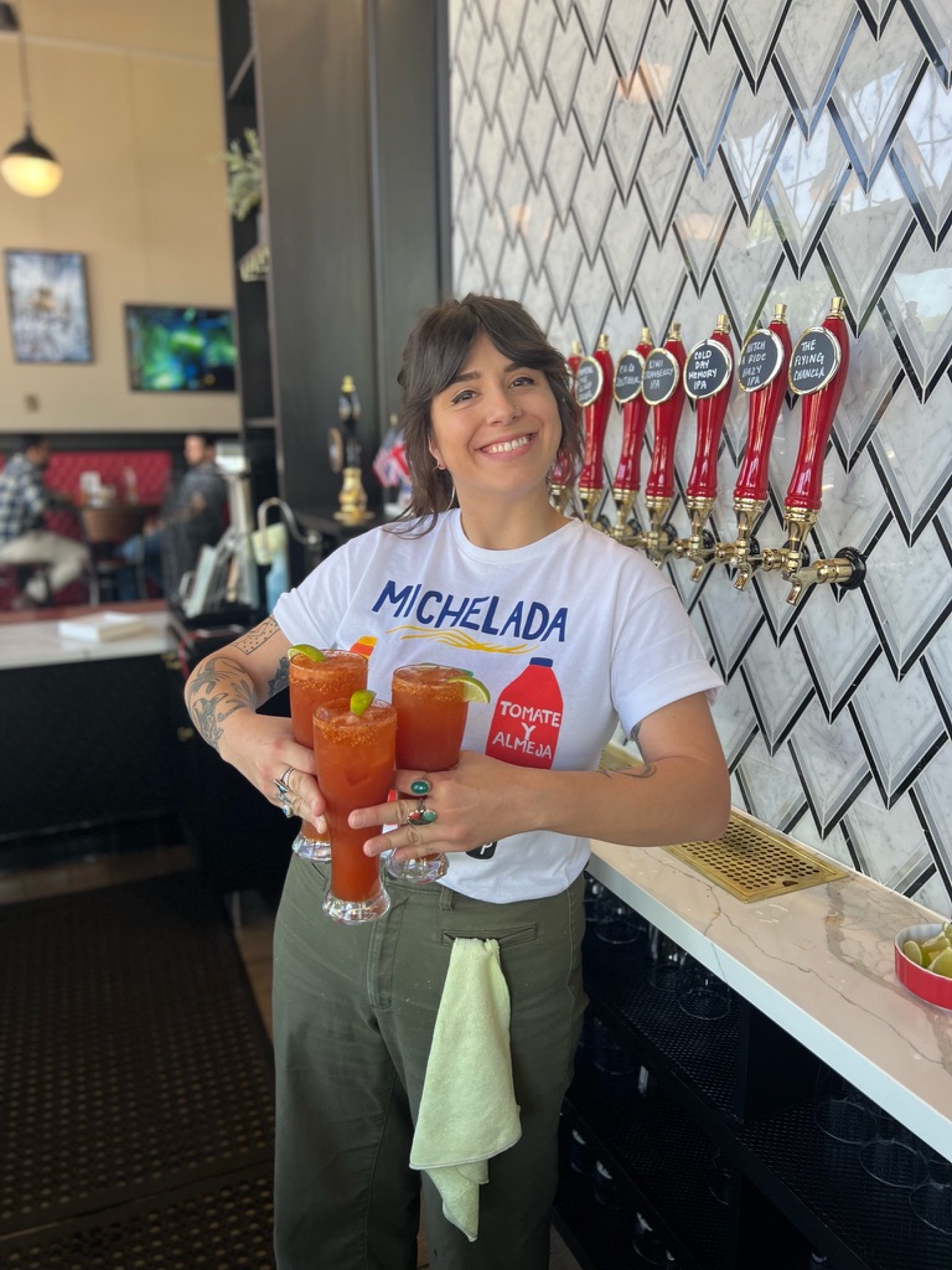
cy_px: 635
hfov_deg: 53.1
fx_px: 953
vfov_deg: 67.3
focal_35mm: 26
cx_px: 476
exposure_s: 1/120
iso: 50
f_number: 1.5
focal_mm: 5.7
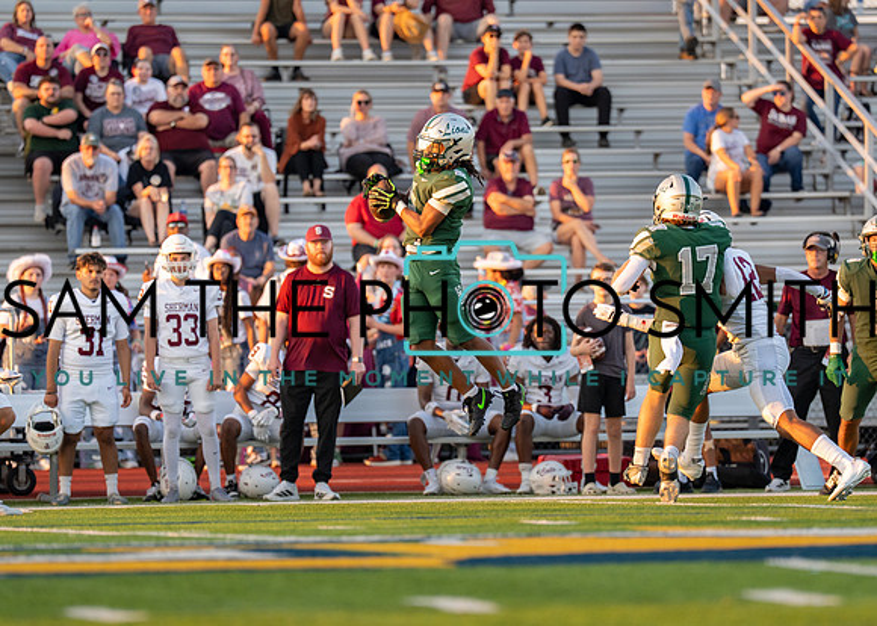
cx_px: 496
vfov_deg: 4.2
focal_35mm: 339
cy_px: 347
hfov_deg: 5.9
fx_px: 8448
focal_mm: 200
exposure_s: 1/1250
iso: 500
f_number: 2.8
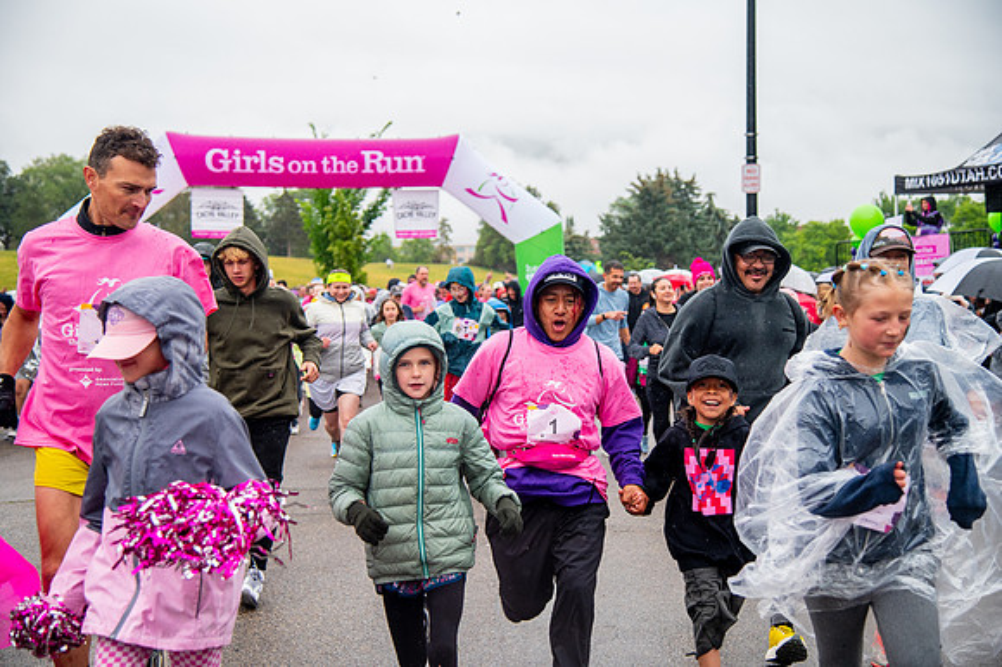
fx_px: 1446
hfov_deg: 38.2
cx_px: 501
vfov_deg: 26.0
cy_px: 334
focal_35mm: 52
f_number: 4
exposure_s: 1/1250
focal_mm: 52
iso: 1600
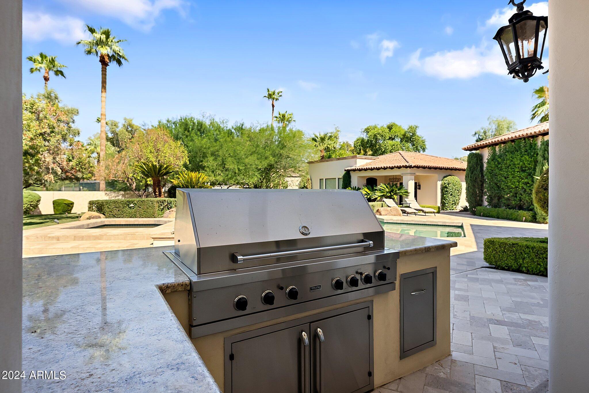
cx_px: 294
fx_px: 311
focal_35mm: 19
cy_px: 196
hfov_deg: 86.9
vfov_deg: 64.6
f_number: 8
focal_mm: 19
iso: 800
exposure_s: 1/1250
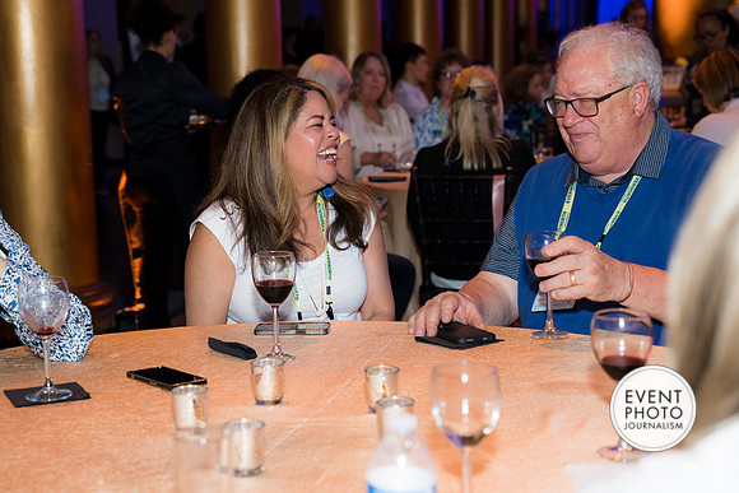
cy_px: 258
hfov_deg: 30.4
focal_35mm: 66
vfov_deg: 20.6
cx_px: 352
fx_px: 1360
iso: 800
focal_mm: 60
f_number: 4
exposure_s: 1/100
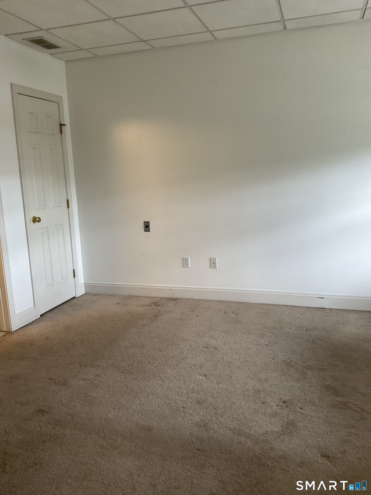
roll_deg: +1.4
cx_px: 186
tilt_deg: -8.7
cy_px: 248
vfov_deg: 61.7
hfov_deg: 48.2
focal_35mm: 29
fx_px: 414
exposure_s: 1/60
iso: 64
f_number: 1.8
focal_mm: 3
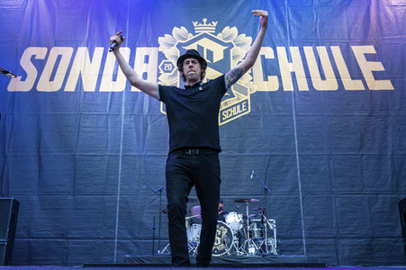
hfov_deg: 45.5
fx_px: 485
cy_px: 135
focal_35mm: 43
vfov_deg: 31.1
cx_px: 203
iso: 1600
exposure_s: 1/320
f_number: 5
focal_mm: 43
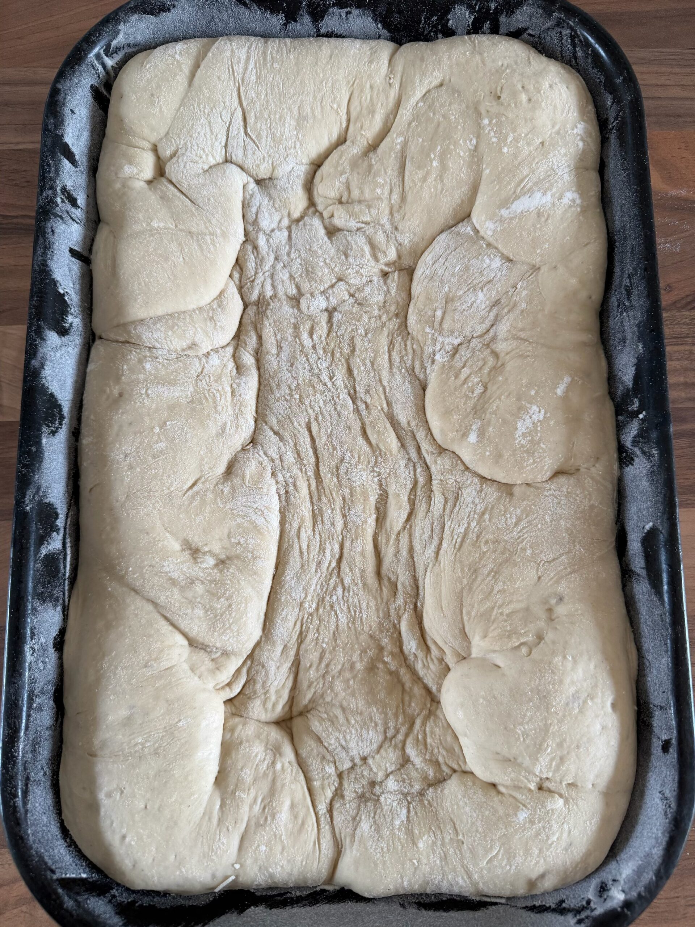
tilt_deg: -81.2
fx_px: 642
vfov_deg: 71.6
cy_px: 464
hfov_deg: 56.8
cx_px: 348
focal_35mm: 24
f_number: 1.78
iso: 200
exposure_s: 1/100
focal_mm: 6.76
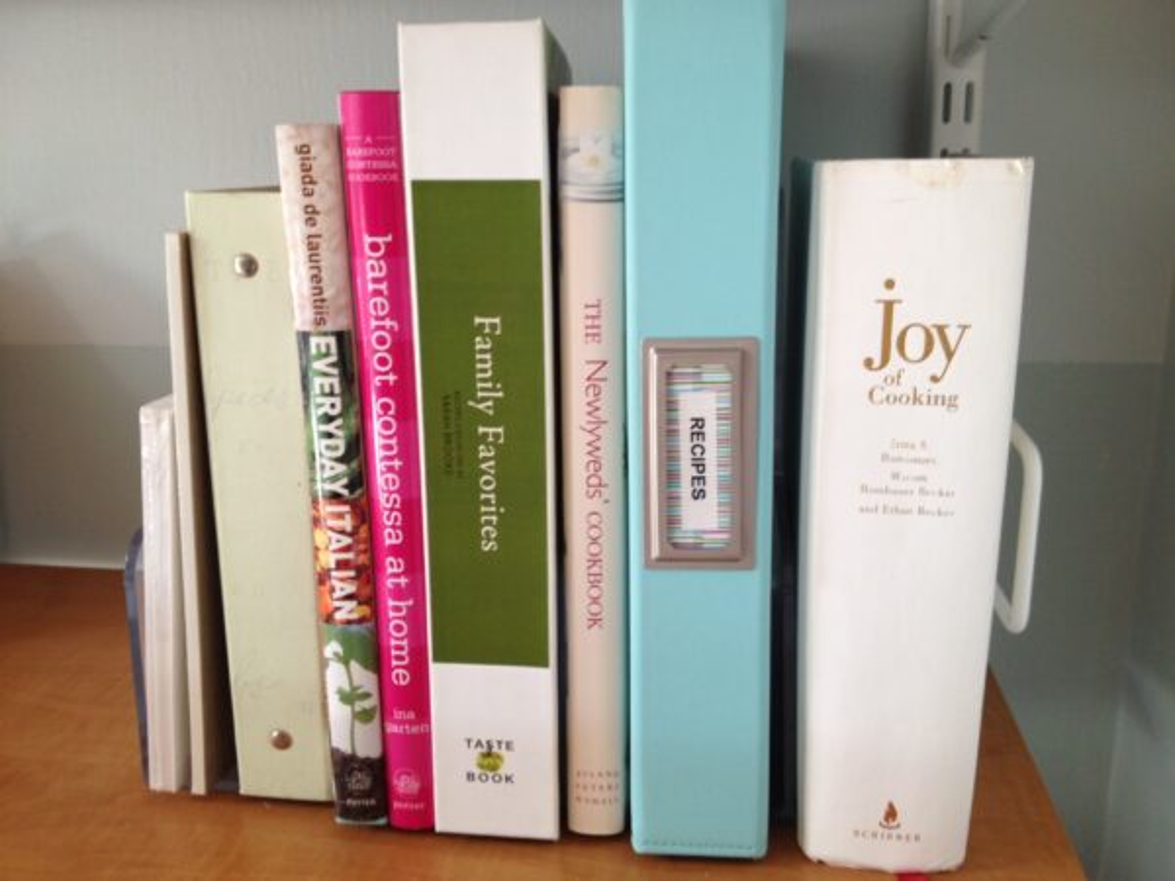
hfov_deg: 52.6
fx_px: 1188
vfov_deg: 40.7
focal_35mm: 35
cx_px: 588
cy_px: 440
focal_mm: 4.28
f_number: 2.4
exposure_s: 1/20
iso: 80
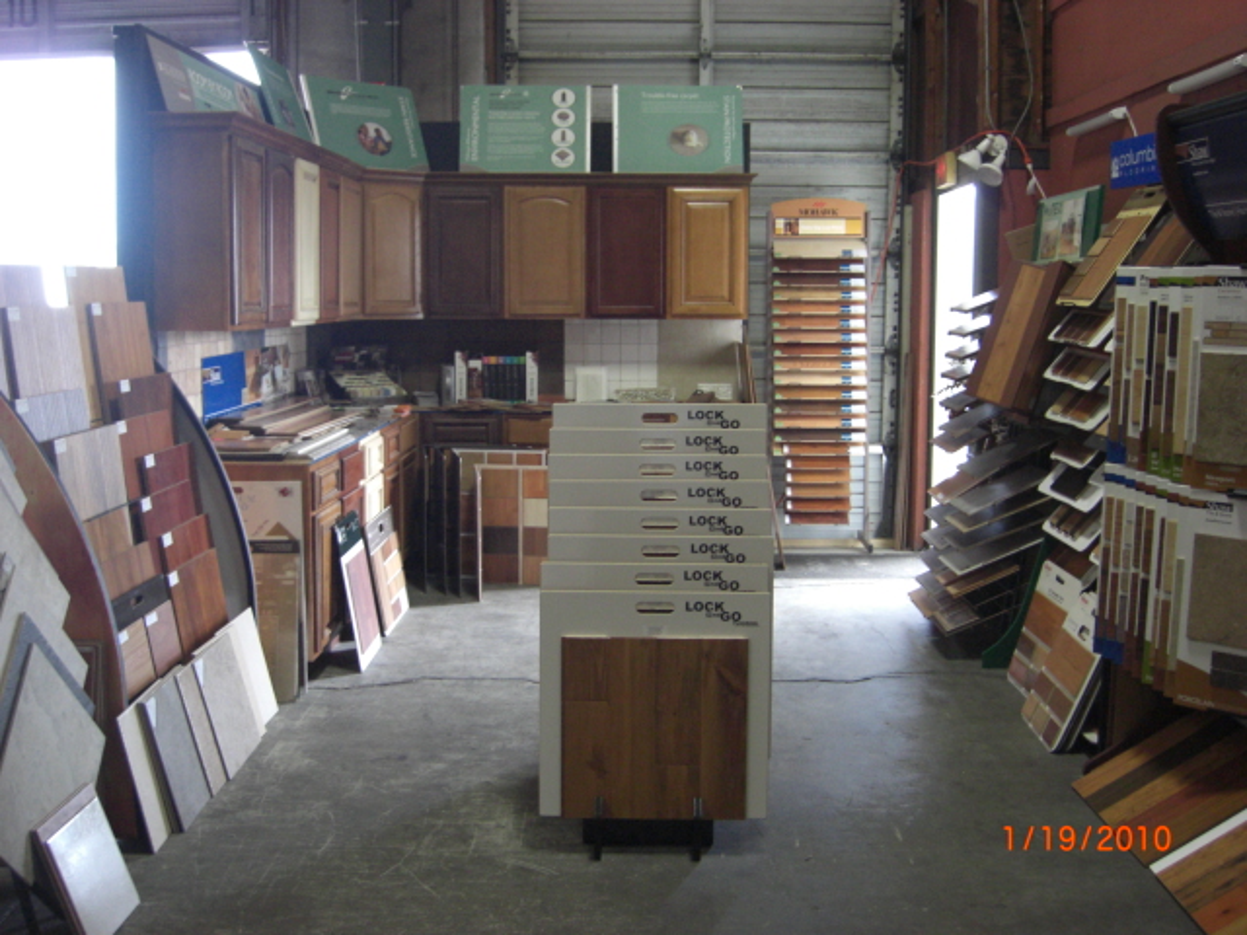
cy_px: 468
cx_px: 624
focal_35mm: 38
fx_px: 1369
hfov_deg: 49.0
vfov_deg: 37.7
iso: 400
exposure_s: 1/60
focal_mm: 7.9
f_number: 2.8
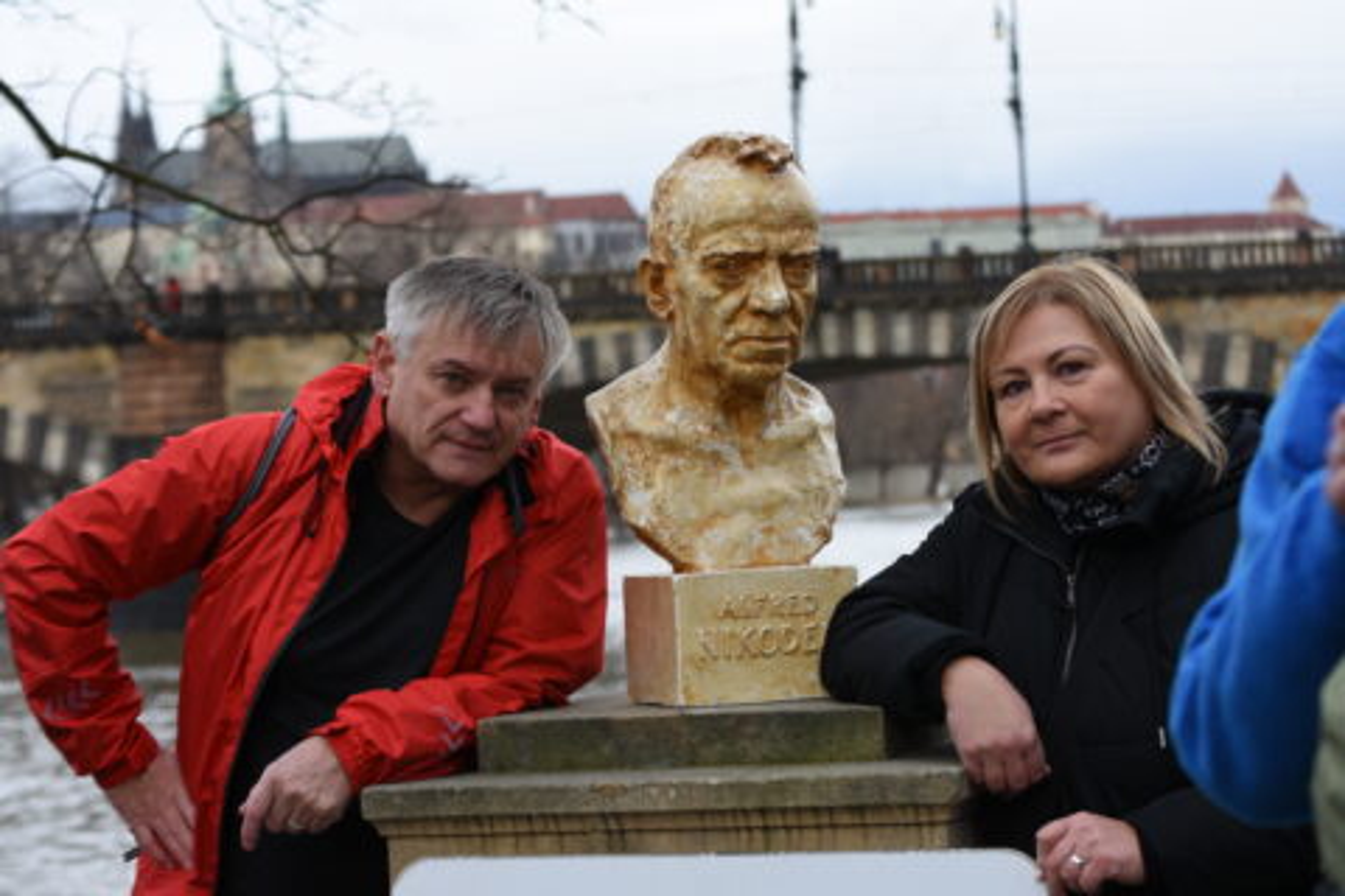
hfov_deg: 19.5
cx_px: 672
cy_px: 448
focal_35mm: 105
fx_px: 3923
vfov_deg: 13.0
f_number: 5.6
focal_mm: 70
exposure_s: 1/100
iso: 100
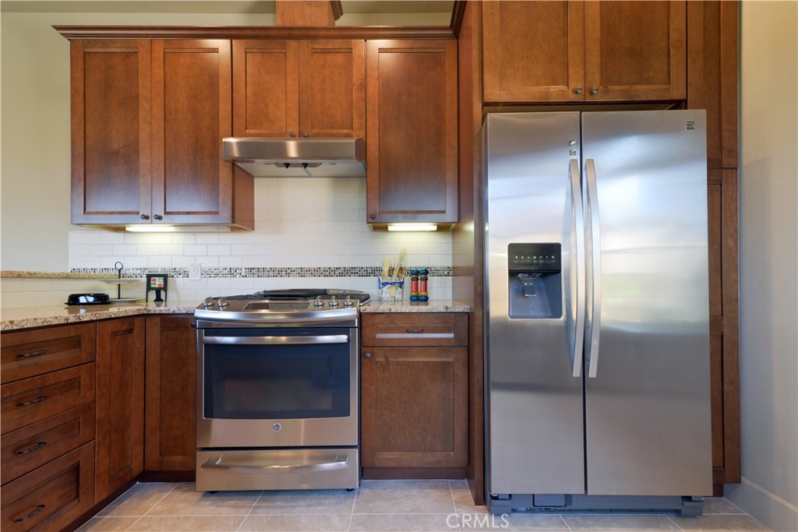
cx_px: 399
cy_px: 266
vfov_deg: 73.8
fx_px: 355
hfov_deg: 96.7
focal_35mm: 16
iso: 400
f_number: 13
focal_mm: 16
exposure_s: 1/4
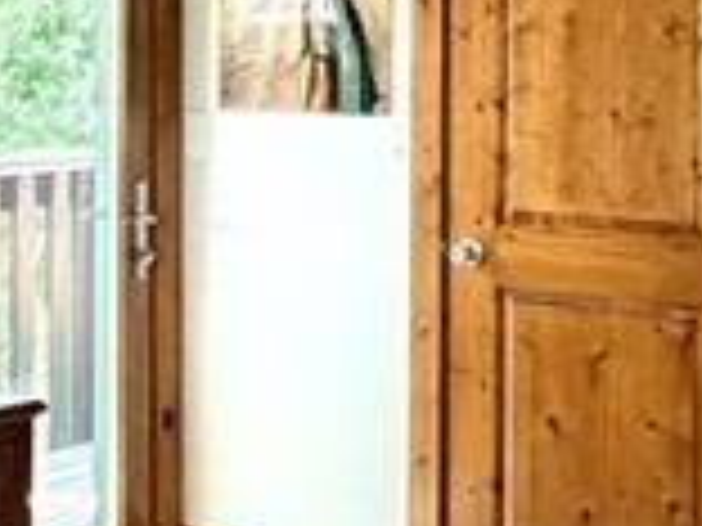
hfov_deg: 21.0
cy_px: 45
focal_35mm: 92
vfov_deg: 15.9
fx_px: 1866
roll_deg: +0.2
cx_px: 122
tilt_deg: -0.4
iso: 320
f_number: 2.2
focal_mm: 2.22
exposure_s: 1/100
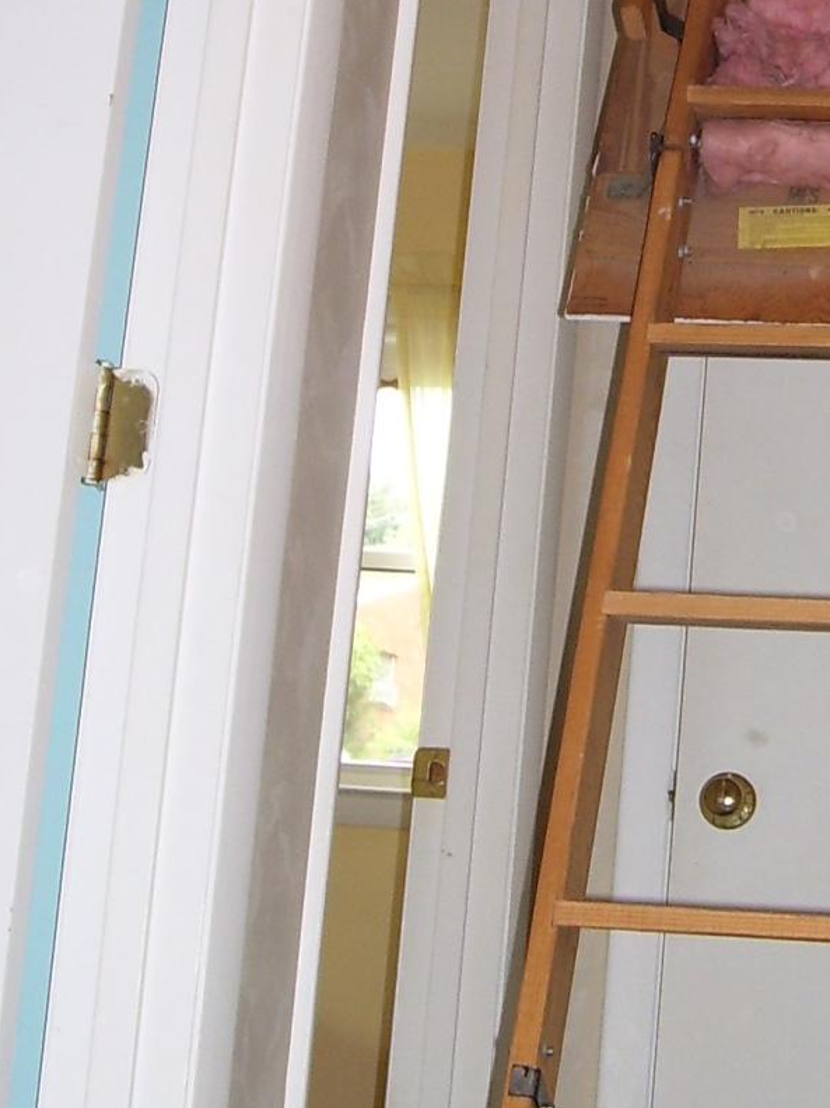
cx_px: 640
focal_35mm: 86
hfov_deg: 17.1
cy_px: 275
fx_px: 2750
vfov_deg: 22.5
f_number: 2.7
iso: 80
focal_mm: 5.6
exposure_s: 1/60
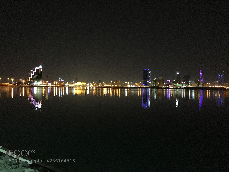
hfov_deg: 61.7
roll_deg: -1.0
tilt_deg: -0.1
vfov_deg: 48.2
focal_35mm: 29
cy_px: 86
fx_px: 192
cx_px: 114
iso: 1250
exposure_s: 1/15
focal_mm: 4.15
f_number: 2.2
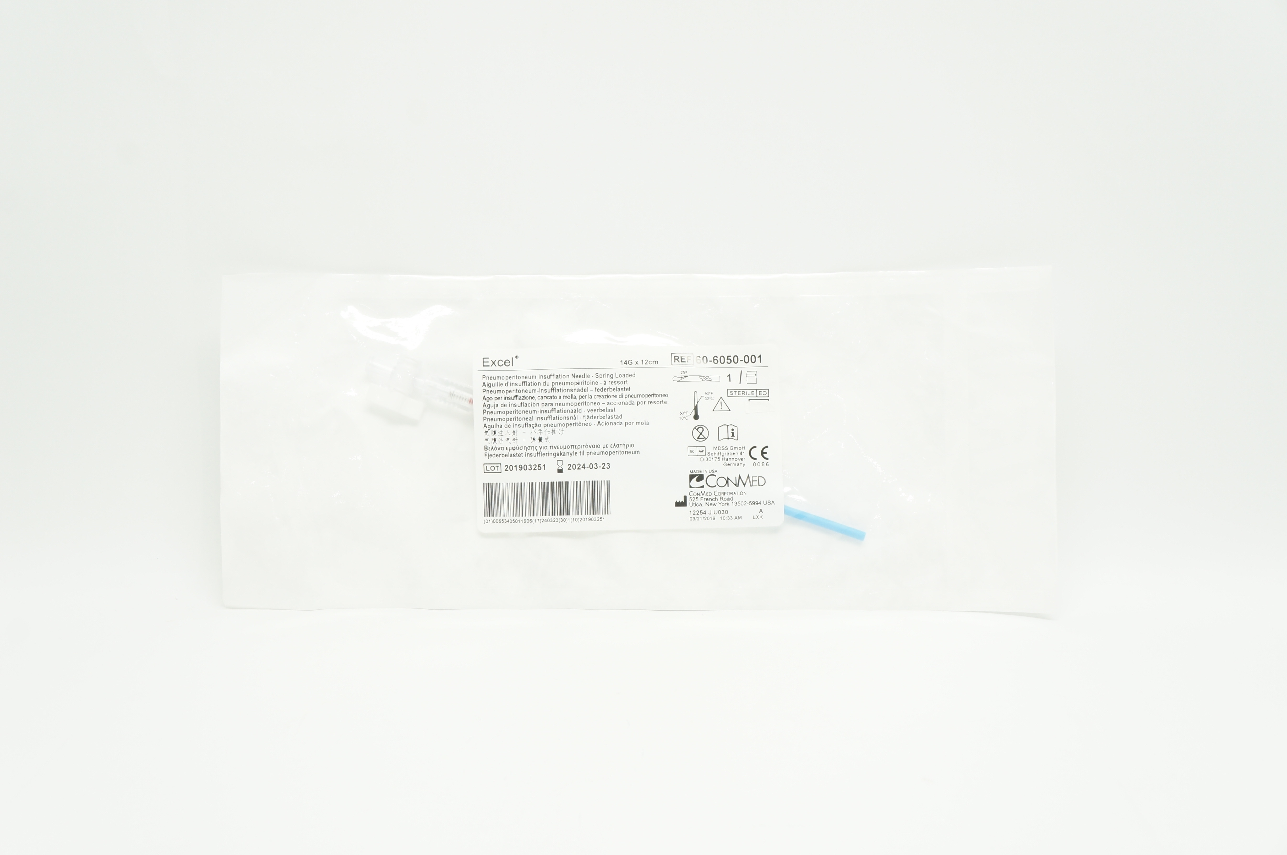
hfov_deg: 41.2
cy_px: 428
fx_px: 1714
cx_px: 644
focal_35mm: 48
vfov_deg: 28.0
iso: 400
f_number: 9
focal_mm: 32
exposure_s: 1/25
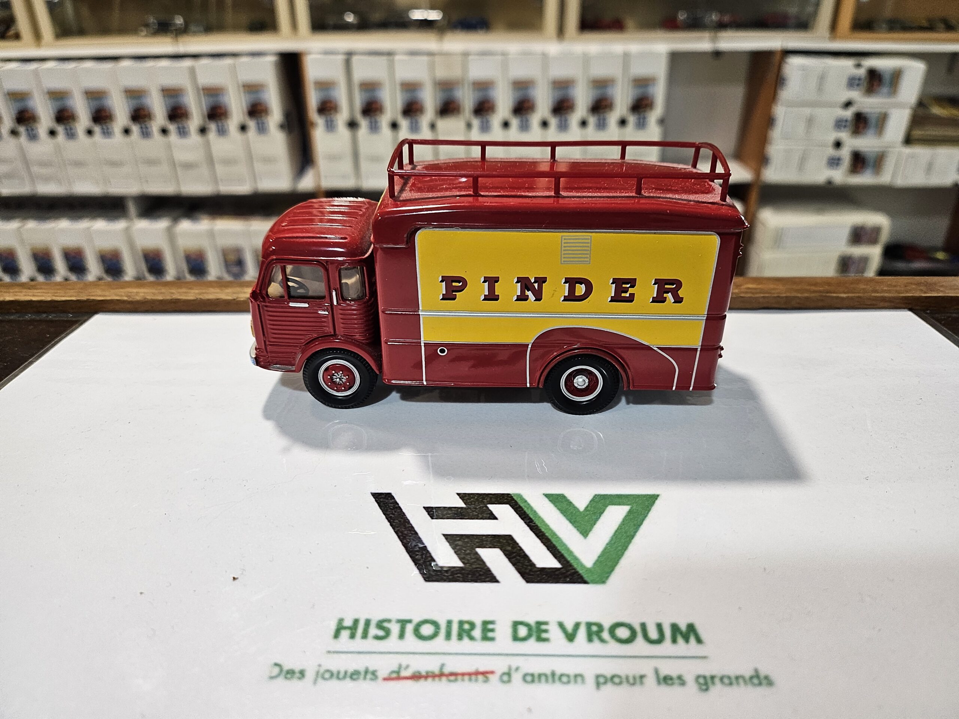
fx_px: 665
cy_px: 360
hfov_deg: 71.6
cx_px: 480
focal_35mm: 24
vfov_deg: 56.8
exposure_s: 1/100
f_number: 1.8
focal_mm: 5
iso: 160
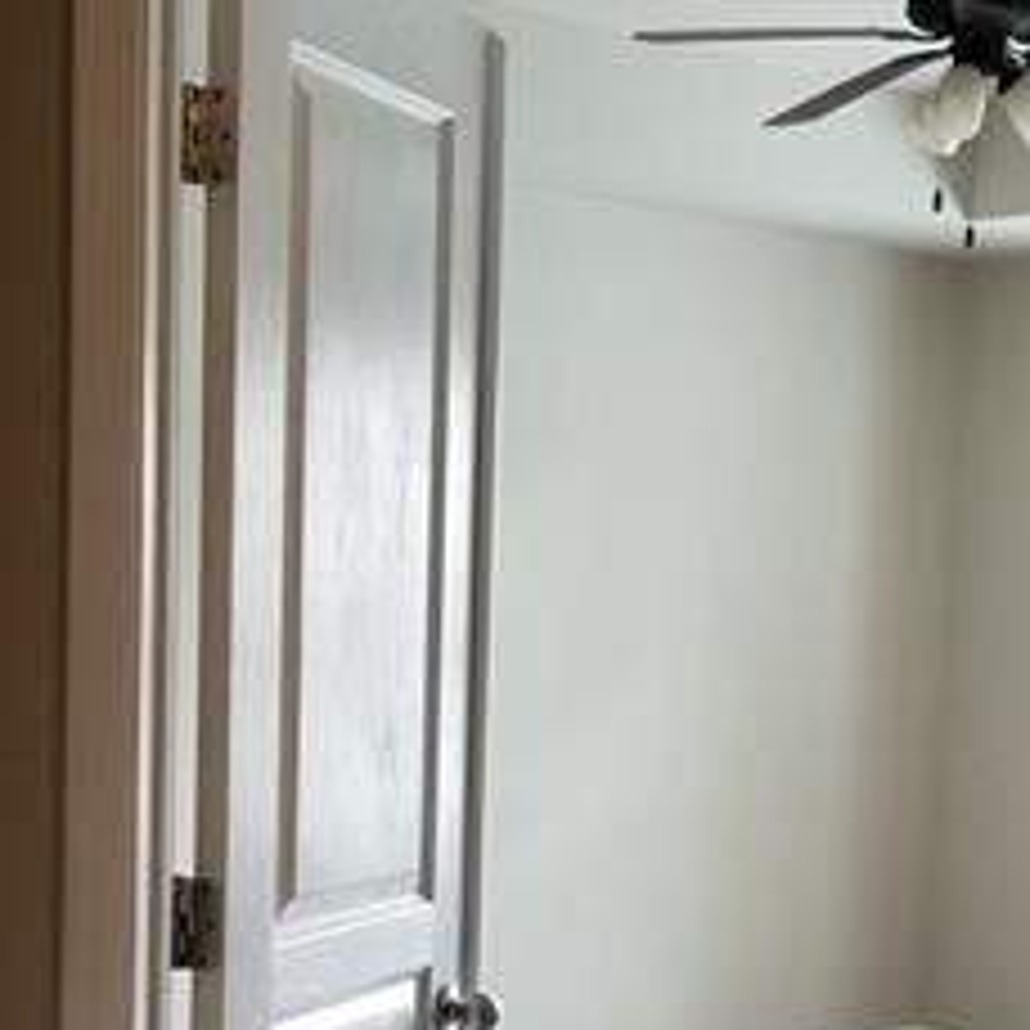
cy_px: 787
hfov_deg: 22.3
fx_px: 2592
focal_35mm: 77
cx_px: 756
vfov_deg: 22.2
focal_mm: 4.3
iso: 200
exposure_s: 1/30
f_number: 1.7
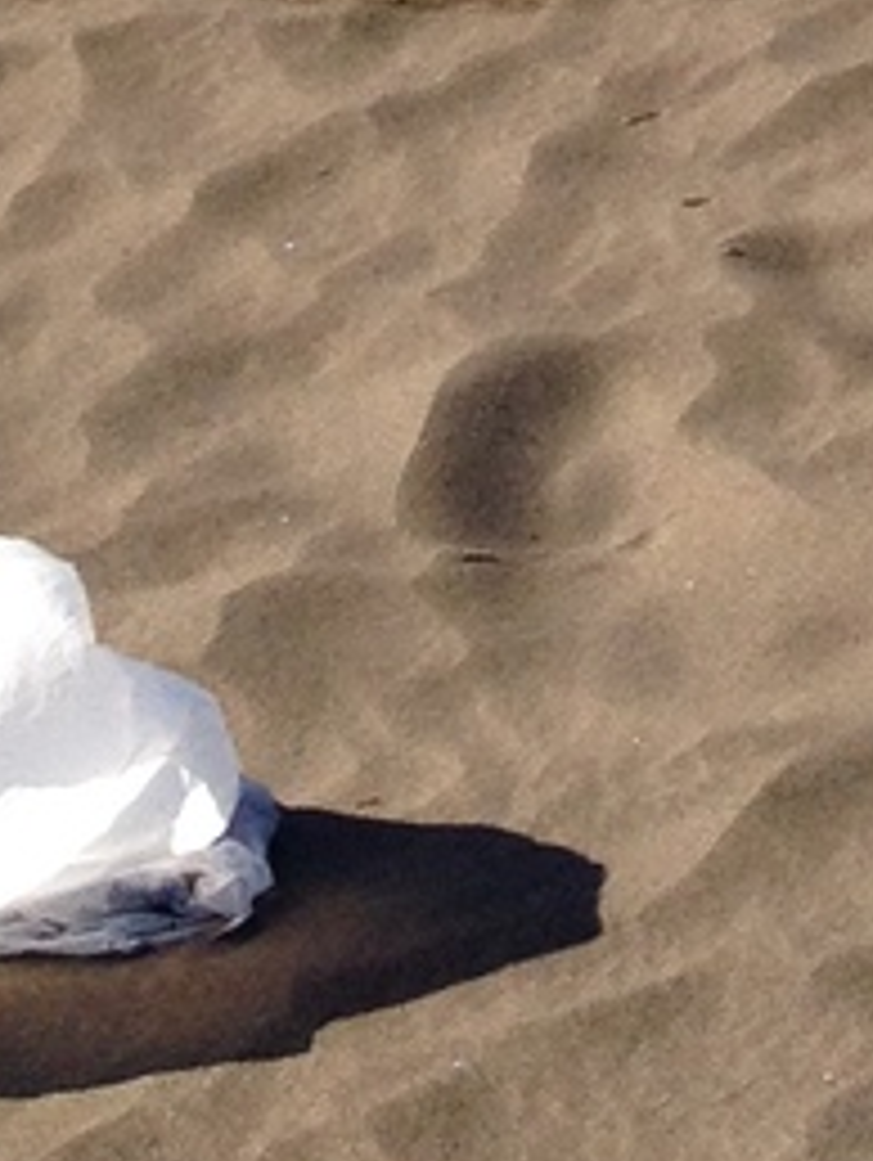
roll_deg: +1.4
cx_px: 1786
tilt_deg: -12.2
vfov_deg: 8.0
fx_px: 7285
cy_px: -2138
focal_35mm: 217
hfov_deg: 6.6
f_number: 2.4
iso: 50
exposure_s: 1/1842
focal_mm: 4.28
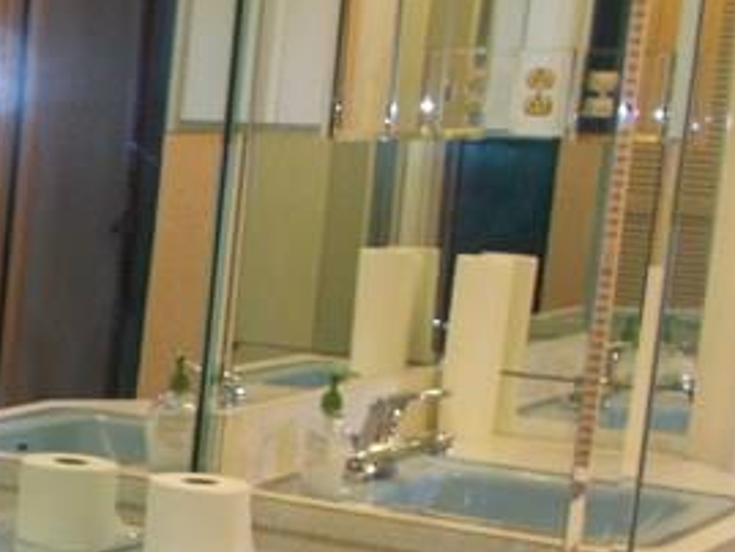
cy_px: 473
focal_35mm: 99
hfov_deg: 16.9
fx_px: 2103
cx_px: -519
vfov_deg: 14.8
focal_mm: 4.6
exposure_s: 1/25
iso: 200
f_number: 3.2
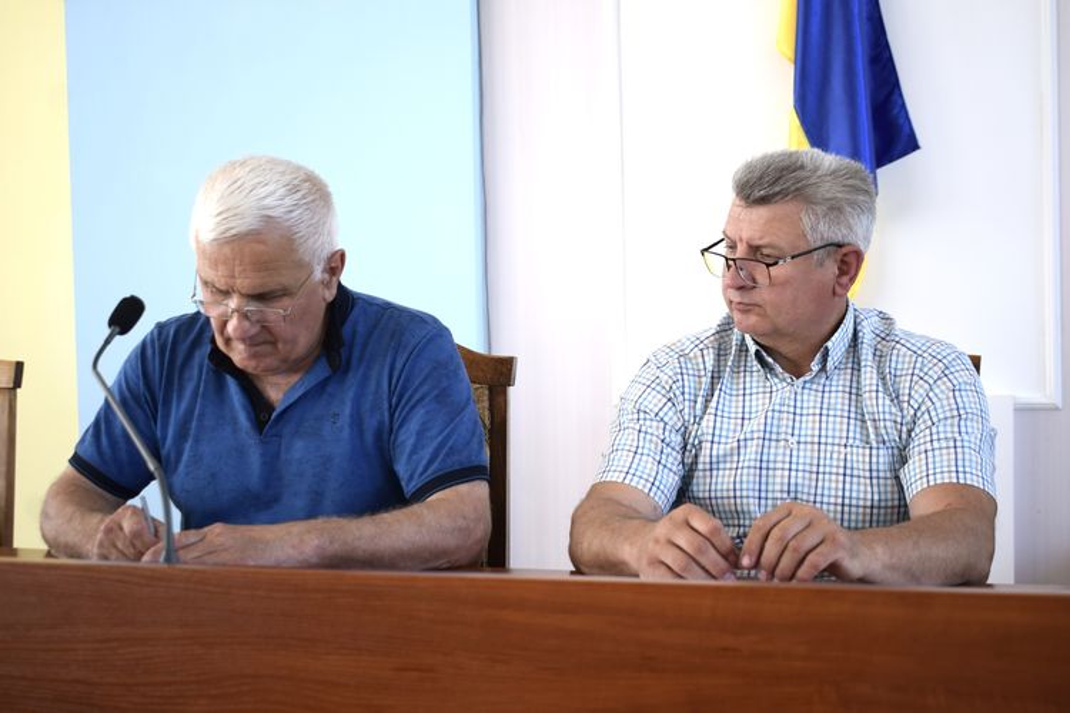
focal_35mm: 52
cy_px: 356
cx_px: 535
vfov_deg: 25.8
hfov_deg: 37.9
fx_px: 1560
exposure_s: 1/100
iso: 400
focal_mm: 35
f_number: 5
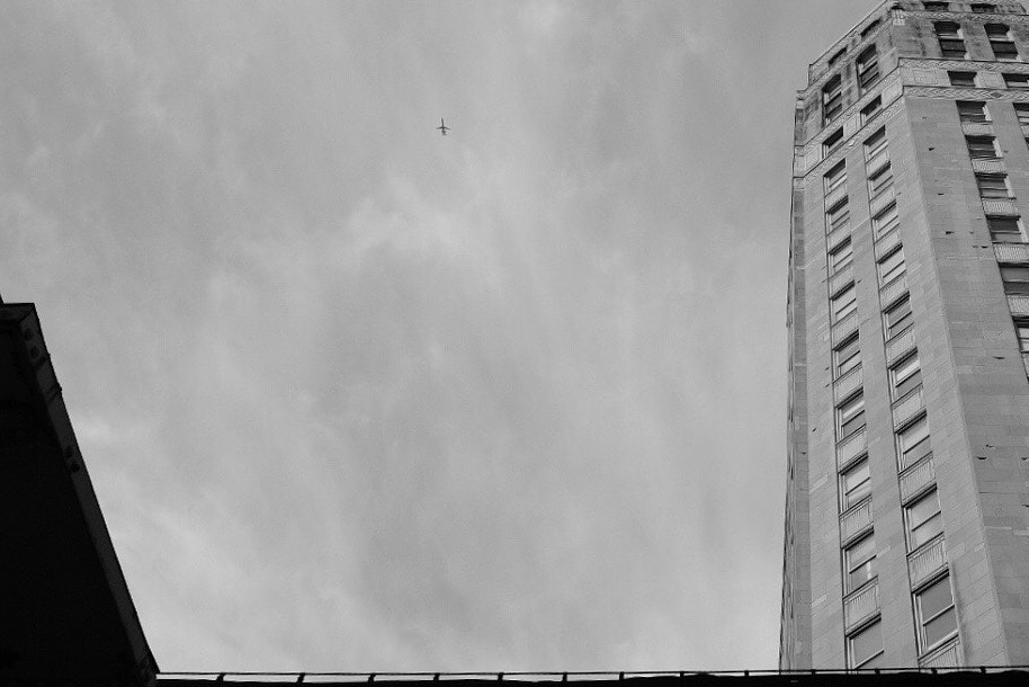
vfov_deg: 31.9
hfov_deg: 43.7
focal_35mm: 42
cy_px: 381
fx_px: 1201
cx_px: 857
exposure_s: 1/1100
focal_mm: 16
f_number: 5.6
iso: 200
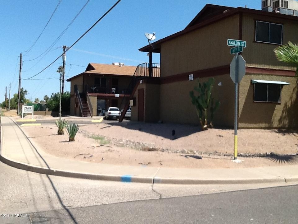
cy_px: 112
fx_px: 379
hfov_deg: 42.9
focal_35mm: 44
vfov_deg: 32.9
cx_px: 149
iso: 40
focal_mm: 2.03
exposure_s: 1/1274
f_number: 2.4
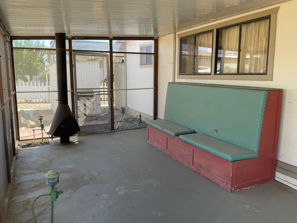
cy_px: 112
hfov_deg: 61.7
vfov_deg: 48.2
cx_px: 148
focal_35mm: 29
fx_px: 249
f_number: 1.8
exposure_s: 1/154
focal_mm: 3
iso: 16
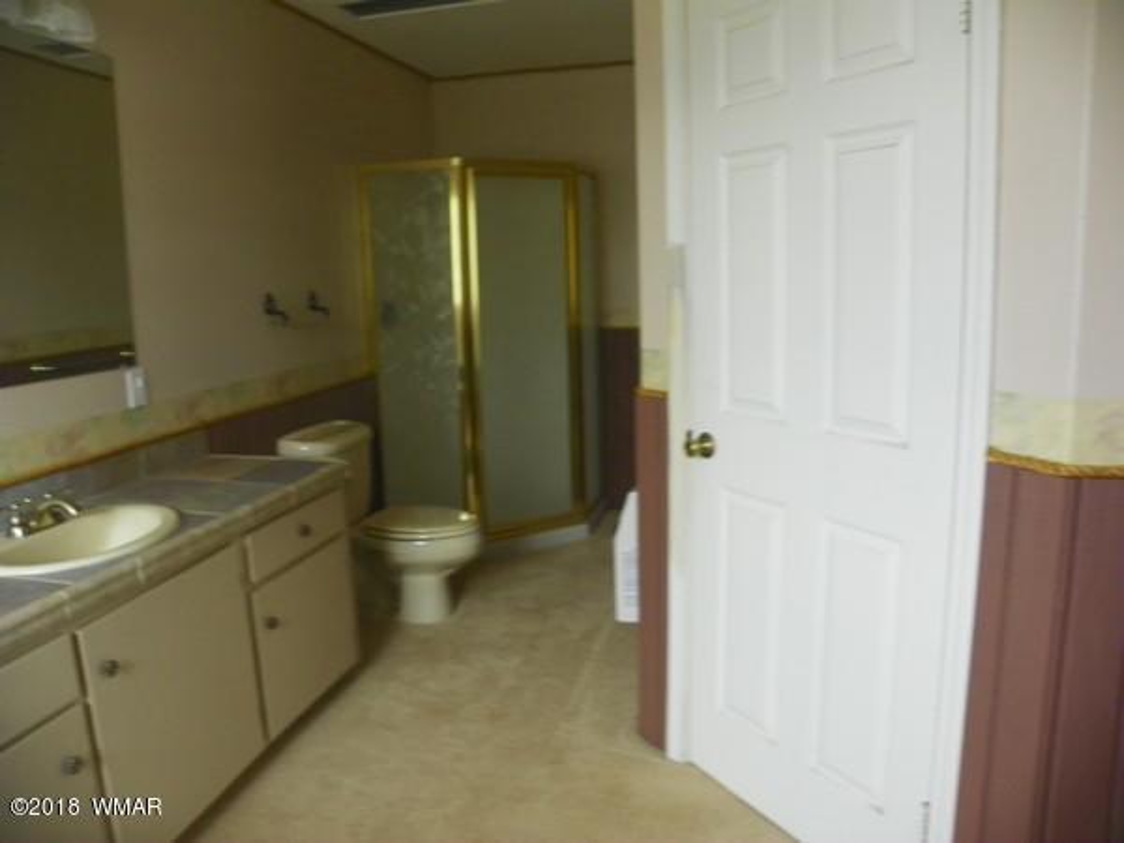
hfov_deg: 67.3
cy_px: 422
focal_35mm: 26
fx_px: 844
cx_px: 562
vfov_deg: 53.1
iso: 200
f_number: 2.8
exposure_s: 1/30
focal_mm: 4.6
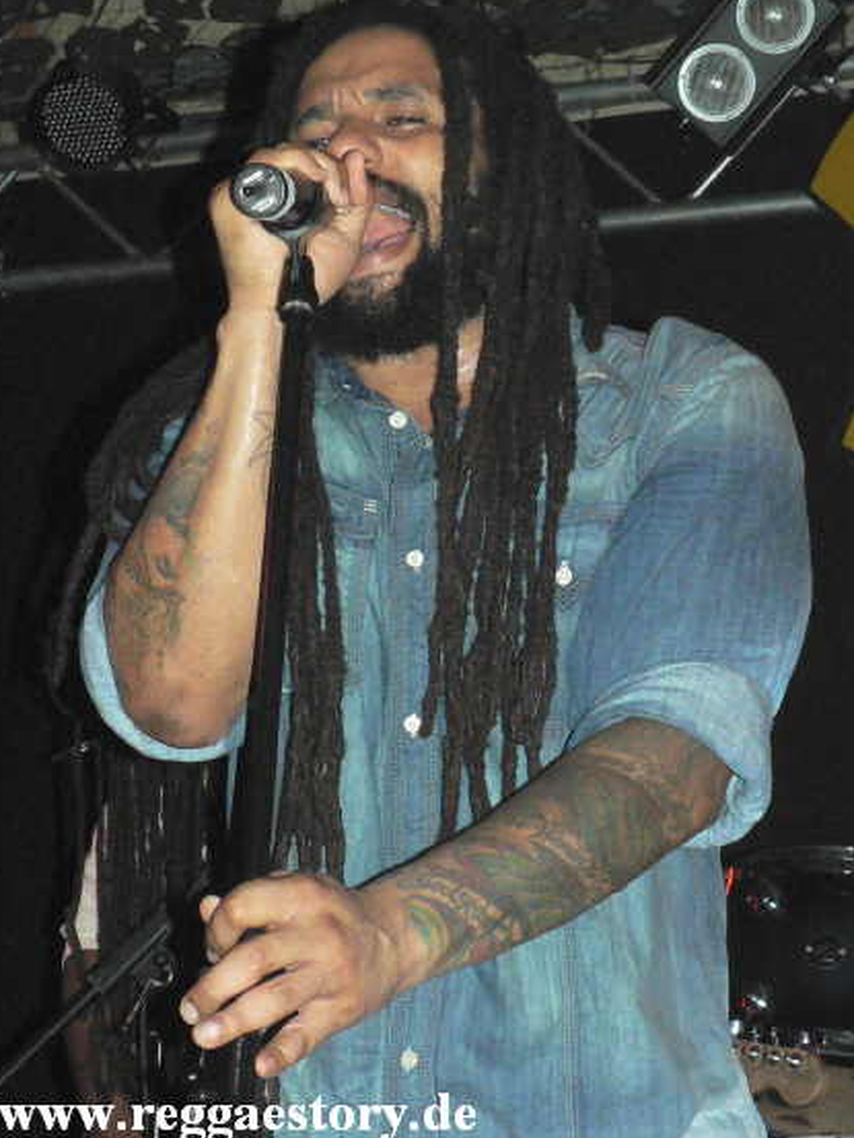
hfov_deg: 19.1
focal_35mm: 77
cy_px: 525
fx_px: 2532
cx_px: 432
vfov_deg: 25.3
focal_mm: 12.2
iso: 400
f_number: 3.2
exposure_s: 1/60
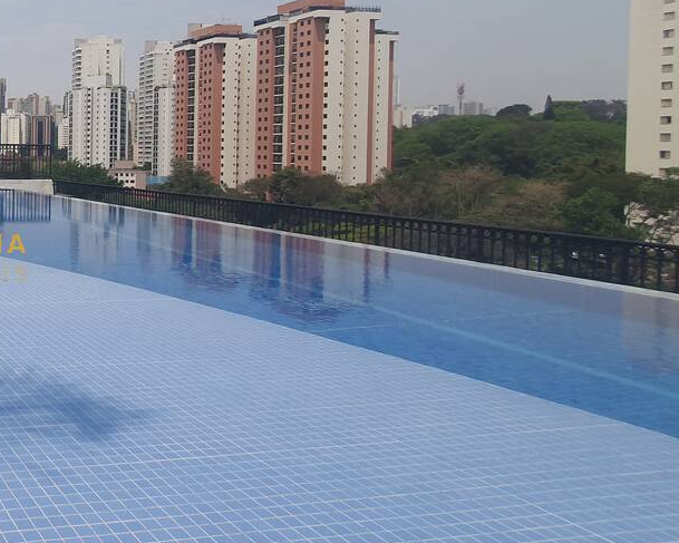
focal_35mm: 30
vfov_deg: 47.0
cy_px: 145
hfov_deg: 42.0
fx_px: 603
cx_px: -115
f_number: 2.2
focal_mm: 1.8
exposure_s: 1/1712
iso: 50
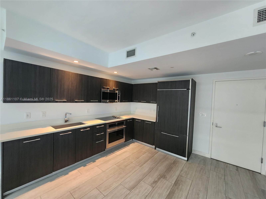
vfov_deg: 89.9
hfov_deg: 106.2
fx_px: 100
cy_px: 100
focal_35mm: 13
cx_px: 133
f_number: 2.2
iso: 320
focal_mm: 2.2
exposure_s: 1/40
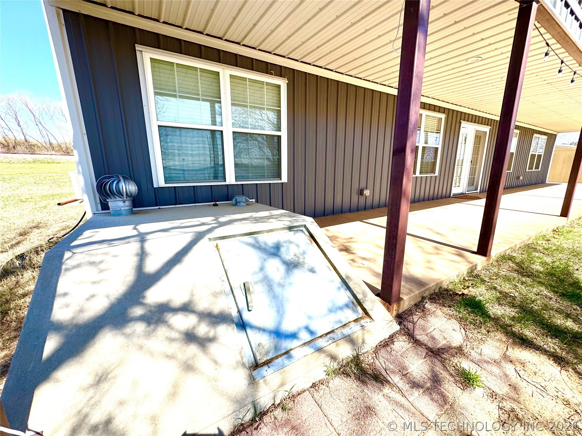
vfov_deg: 85.7
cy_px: 218
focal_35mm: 14
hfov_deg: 102.1
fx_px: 235
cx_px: 291
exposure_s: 1/1506
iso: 50
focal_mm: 2.22
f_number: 2.2
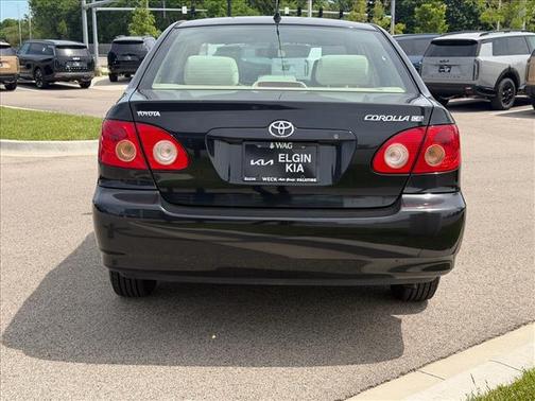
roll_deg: +0.2
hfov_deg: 39.7
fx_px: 742
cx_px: 268
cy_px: 200
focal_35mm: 48
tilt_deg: -11.7
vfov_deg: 30.3
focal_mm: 6.76
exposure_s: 1/2667
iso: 64
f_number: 1.78
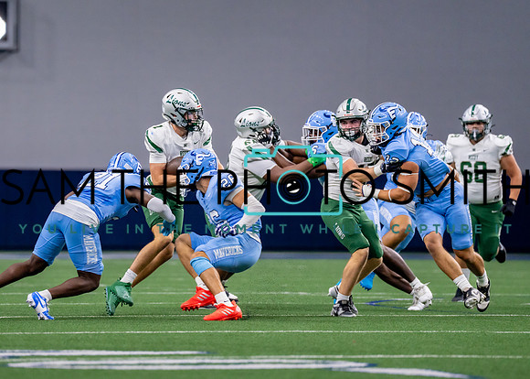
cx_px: 157
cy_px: 166
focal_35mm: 298
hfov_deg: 6.8
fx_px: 4483
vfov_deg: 4.8
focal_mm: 200
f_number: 2.8
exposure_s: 1/1000
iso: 1600
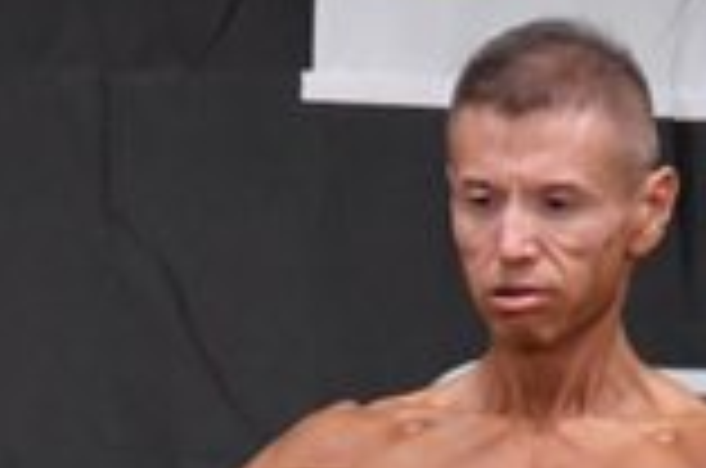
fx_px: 21763
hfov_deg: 1.9
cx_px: -65
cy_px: 1030
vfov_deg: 1.2
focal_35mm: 1112
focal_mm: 150
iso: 5000
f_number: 5.6
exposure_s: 1/400
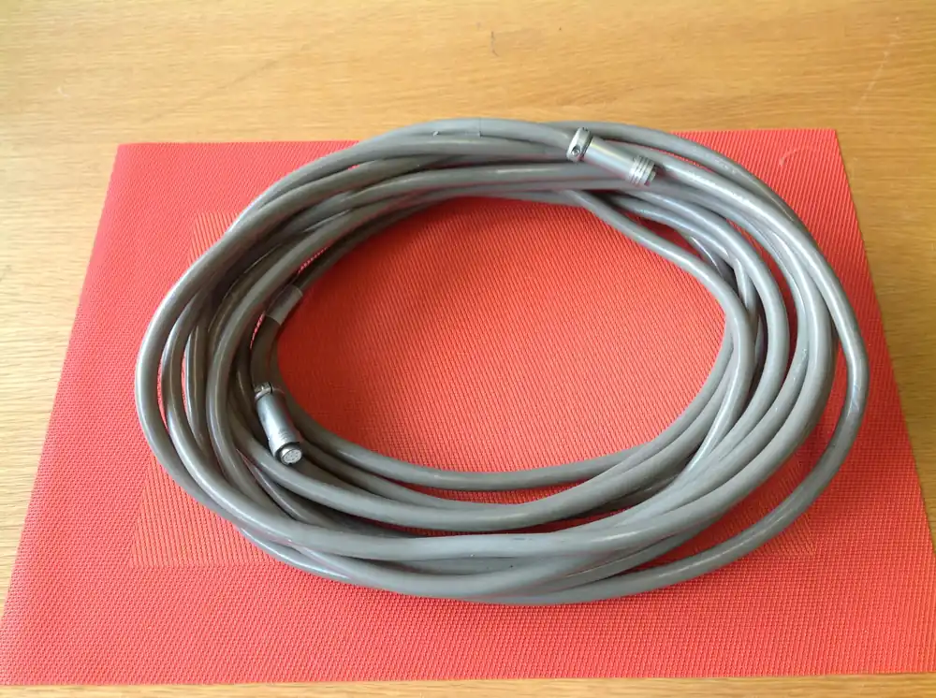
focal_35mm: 35
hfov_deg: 52.7
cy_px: 349
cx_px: 468
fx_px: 945
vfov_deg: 40.6
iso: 64
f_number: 2.4
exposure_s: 1/60
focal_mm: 4.28
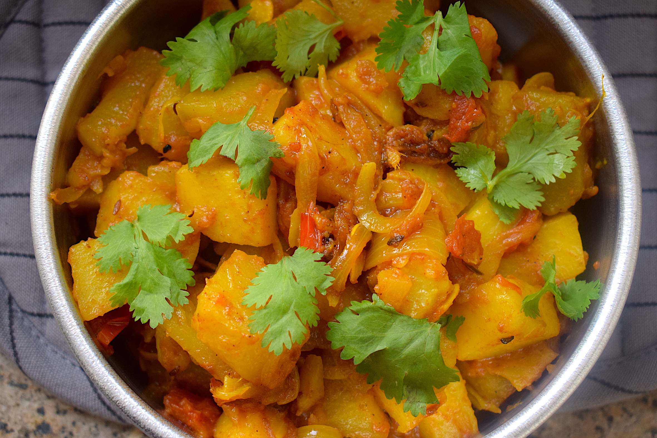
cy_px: 219
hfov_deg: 31.9
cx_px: 328
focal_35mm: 63
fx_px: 1150
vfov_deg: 21.6
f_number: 5
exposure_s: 1/60
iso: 1000
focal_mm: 42
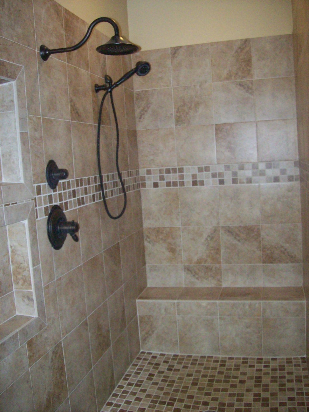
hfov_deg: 39.7
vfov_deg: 51.4
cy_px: 206
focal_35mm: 36
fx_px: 428
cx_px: 154
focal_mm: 6
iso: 400
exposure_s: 1/128
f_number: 2.7
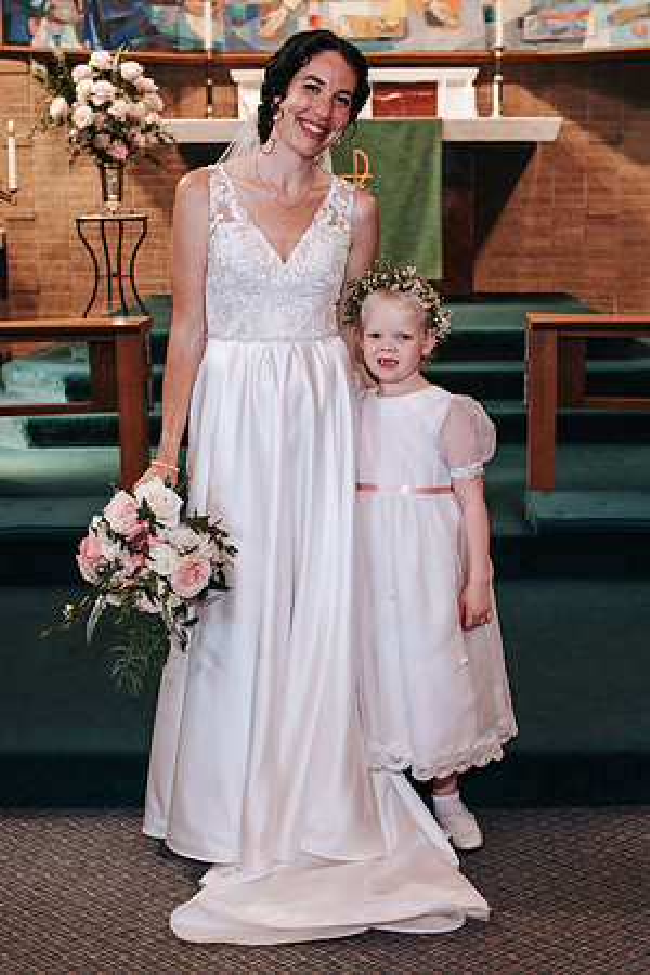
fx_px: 1487
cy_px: 510
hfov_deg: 24.6
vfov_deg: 36.3
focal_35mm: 55
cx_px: 384
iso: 800
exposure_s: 1/125
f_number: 3.2
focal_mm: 35
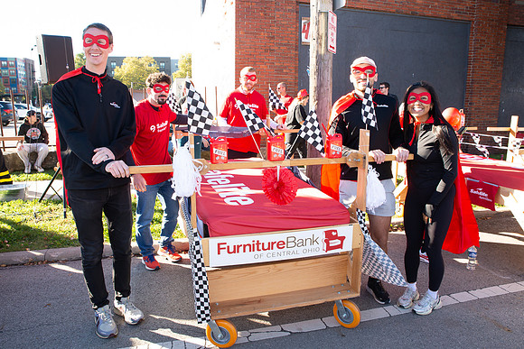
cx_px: 264
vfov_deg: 50.7
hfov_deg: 70.7
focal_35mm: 25
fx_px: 369
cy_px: 165
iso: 500
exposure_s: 1/200
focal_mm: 24
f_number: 6.3
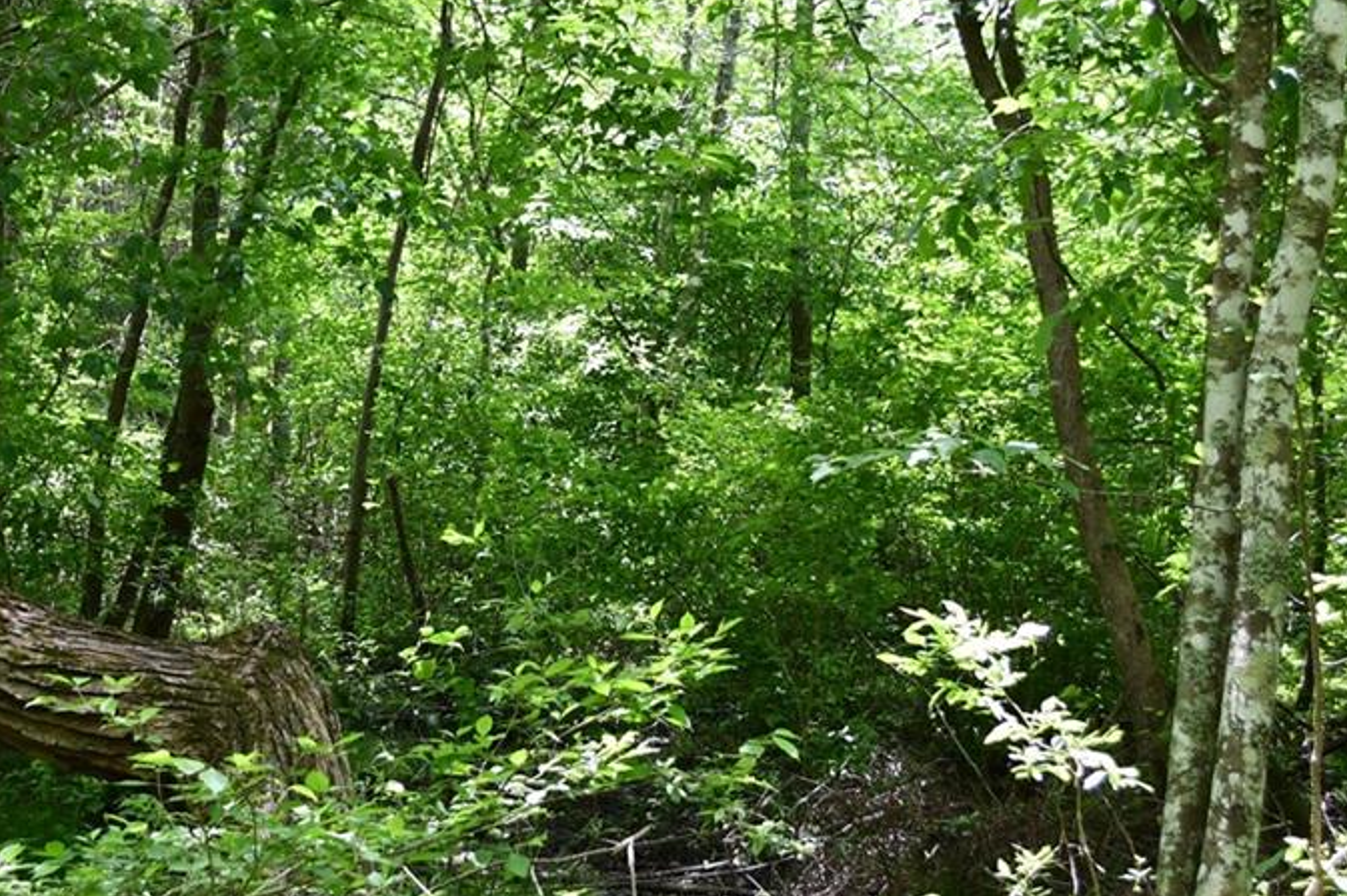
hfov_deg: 27.7
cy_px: 400
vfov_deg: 18.6
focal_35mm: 73
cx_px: 588
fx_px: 2730
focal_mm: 24
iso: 720
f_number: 4
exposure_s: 1/250
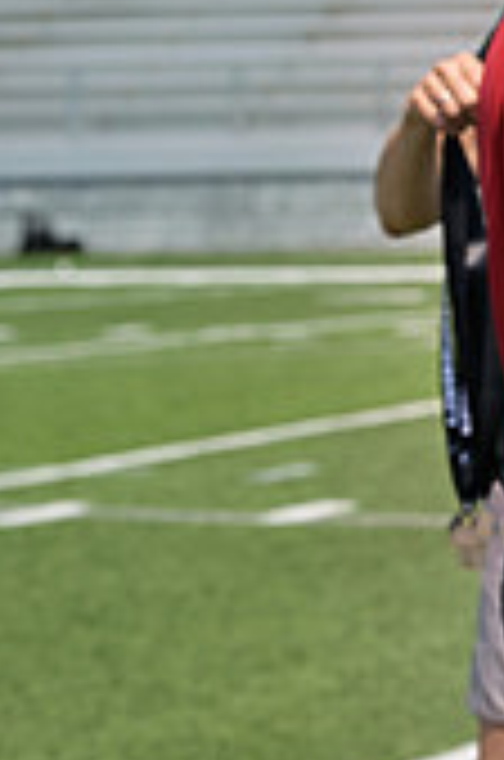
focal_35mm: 282
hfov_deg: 4.7
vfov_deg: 7.3
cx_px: 1251
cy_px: 326
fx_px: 5946
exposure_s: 1/640
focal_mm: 82
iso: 125
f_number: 6.3
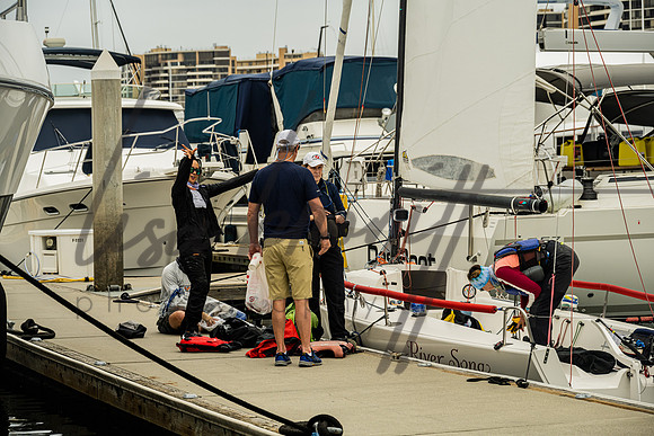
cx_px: 327
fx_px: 1690
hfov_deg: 21.9
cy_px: 218
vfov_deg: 14.7
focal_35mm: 93
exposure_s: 1/500
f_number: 6.3
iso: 320
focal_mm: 93
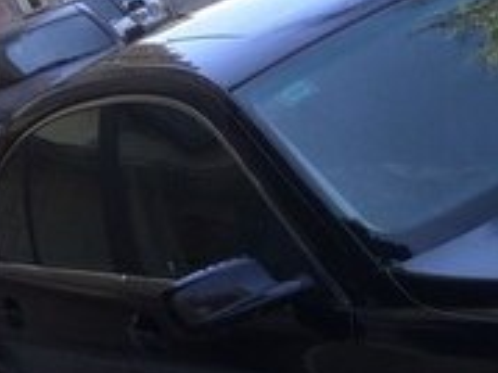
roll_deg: +20.4
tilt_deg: -14.8
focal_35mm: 107
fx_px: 1538
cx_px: 796
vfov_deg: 13.8
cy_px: 121
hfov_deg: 16.4
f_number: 2.2
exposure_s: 1/387
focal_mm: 4.15
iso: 32
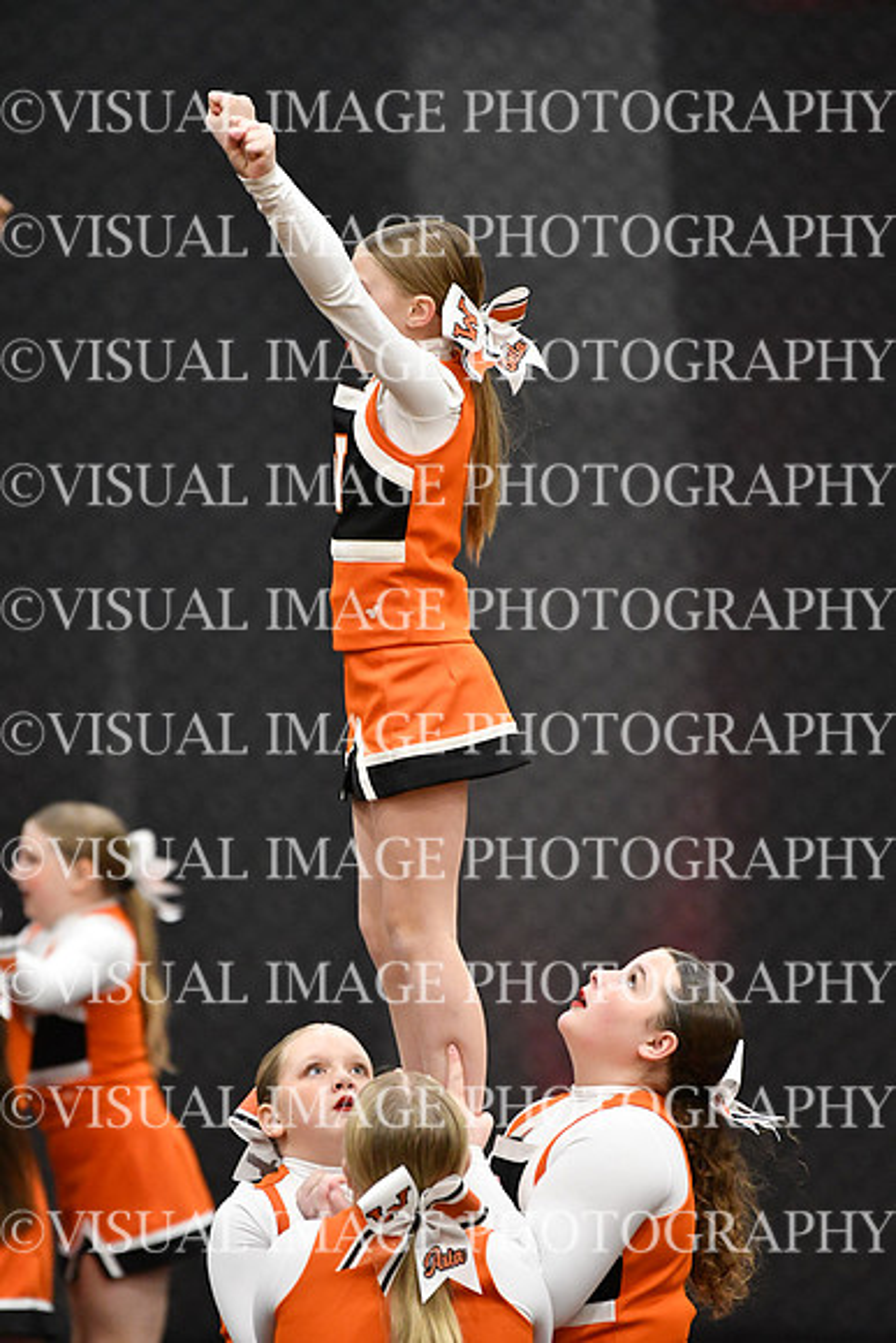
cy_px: 672
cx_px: 448
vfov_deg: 6.9
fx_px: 11192
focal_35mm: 300
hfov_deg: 4.6
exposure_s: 1/800
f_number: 2.8
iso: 5000
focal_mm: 200
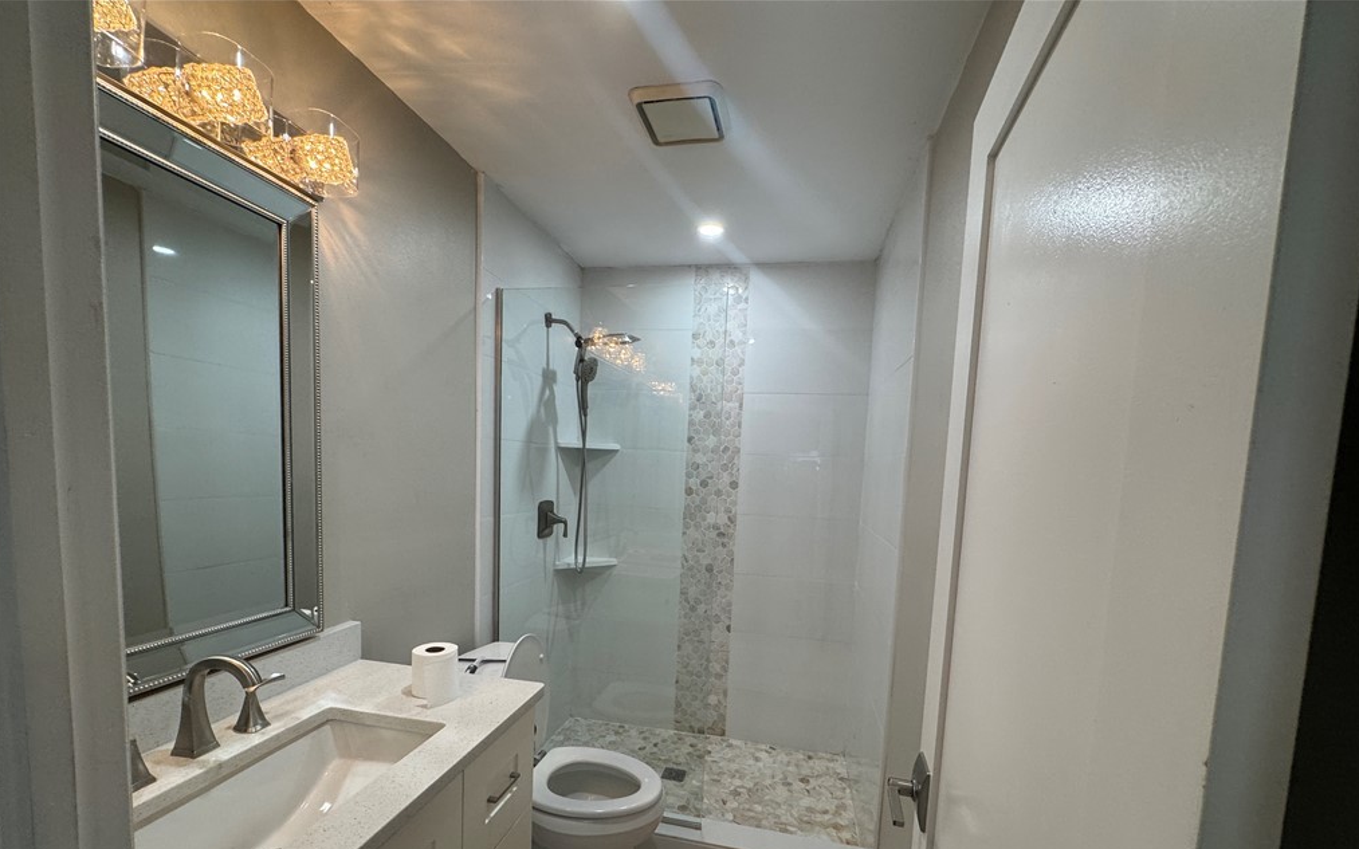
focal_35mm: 15
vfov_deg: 73.9
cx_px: 680
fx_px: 556
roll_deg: -1.9
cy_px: 514
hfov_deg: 101.5
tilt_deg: -6.0
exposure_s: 1/120
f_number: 2.2
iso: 160
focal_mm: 2.22
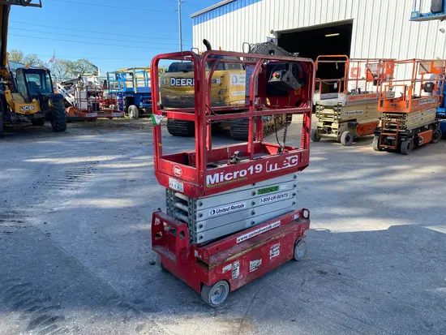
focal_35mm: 26
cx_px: 223
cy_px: 168
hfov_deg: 67.3
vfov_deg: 53.1
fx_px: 335
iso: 32
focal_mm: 4.25
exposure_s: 1/788
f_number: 1.8
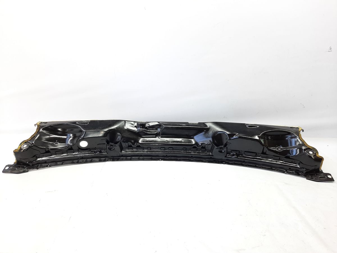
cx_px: 168
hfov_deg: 69.4
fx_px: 243
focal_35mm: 25
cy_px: 126
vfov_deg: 54.9
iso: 100
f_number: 2
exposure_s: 1/50
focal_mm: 4.6
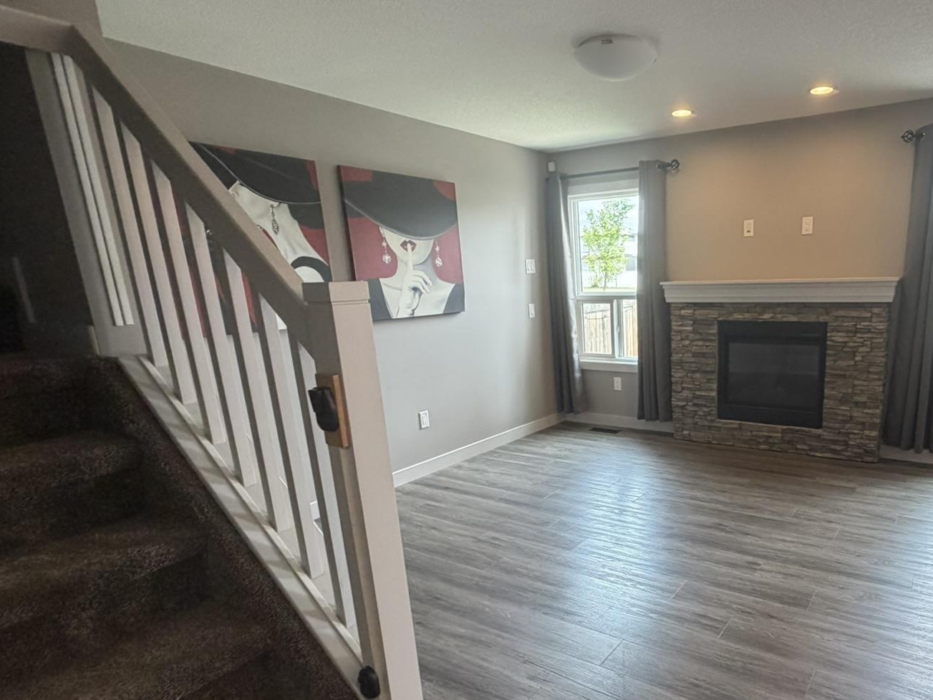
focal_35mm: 22
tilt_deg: -15.6
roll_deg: +1.5
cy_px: 421
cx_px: 633
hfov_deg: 73.7
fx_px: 593
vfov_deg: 60.5
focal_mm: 2.22
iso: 250
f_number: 2.2
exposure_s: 1/120
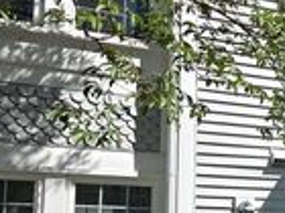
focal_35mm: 82
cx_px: 454
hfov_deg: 19.9
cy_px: 206
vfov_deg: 17.6
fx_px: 675
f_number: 1.8
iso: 80
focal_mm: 5.4
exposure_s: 1/2890
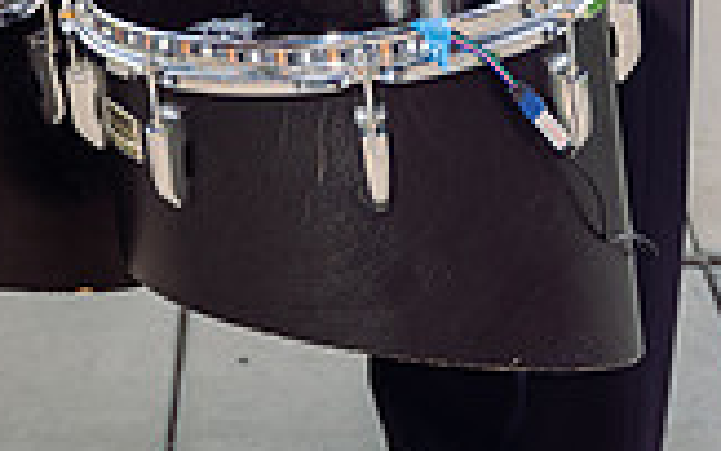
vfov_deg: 7.8
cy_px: -508
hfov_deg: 13.1
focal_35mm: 160
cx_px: 279
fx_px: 3145
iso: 250
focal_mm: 57
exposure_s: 1/250
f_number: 5
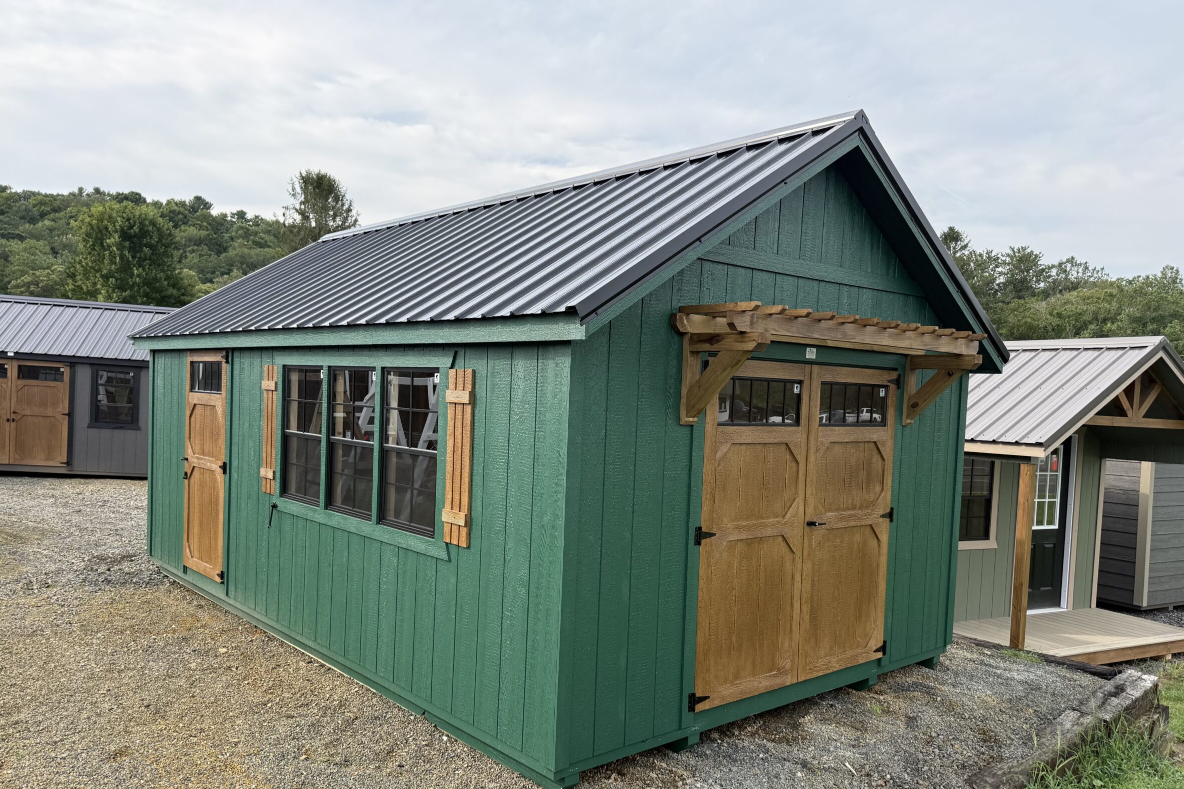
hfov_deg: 67.4
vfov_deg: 47.8
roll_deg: -0.9
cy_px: 444
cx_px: 569
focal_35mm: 27
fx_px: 888
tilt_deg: -4.7
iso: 100
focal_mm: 6.76
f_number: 1.78
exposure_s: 1/1901
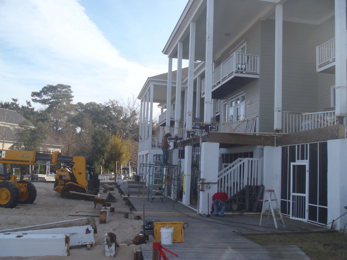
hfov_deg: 51.4
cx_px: 174
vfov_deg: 39.7
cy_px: 130
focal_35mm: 36
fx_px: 361
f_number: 13
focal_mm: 6.45
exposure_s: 1/80
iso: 160
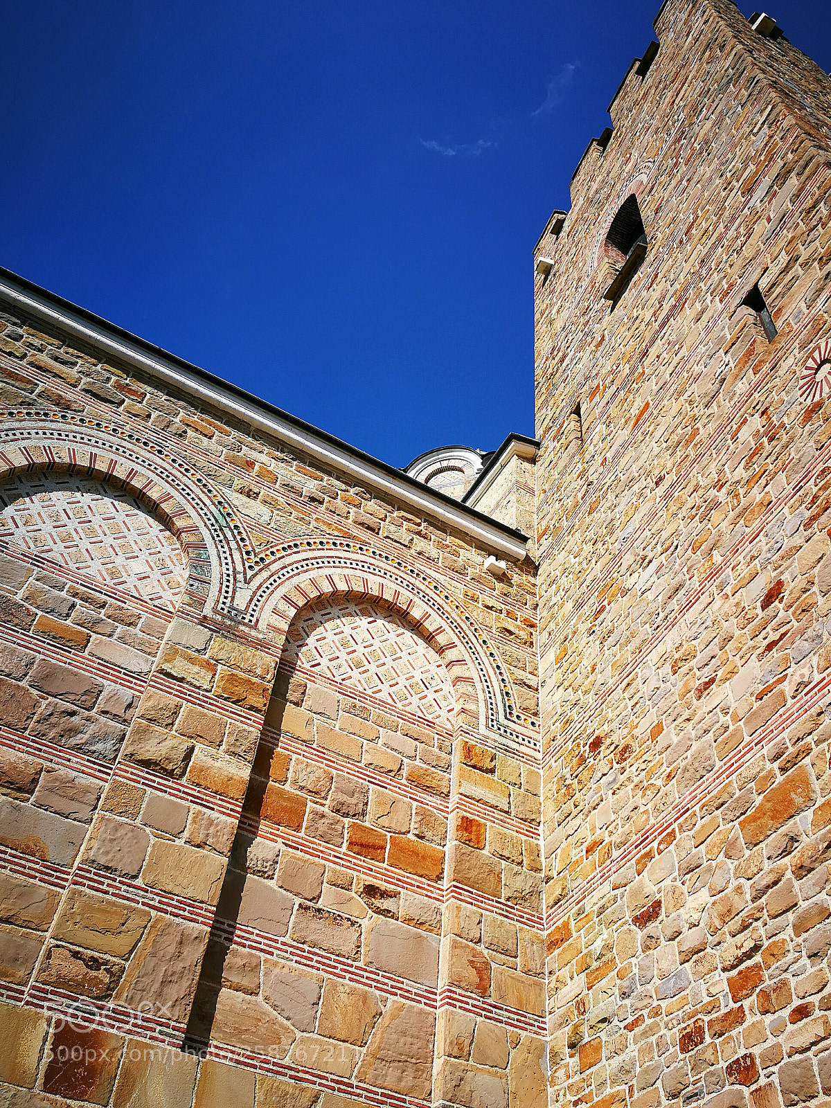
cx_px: 416
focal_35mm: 27
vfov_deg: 65.3
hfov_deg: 51.4
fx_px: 864
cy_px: 554
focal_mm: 3.95
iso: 50
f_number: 2.2
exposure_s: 1/896
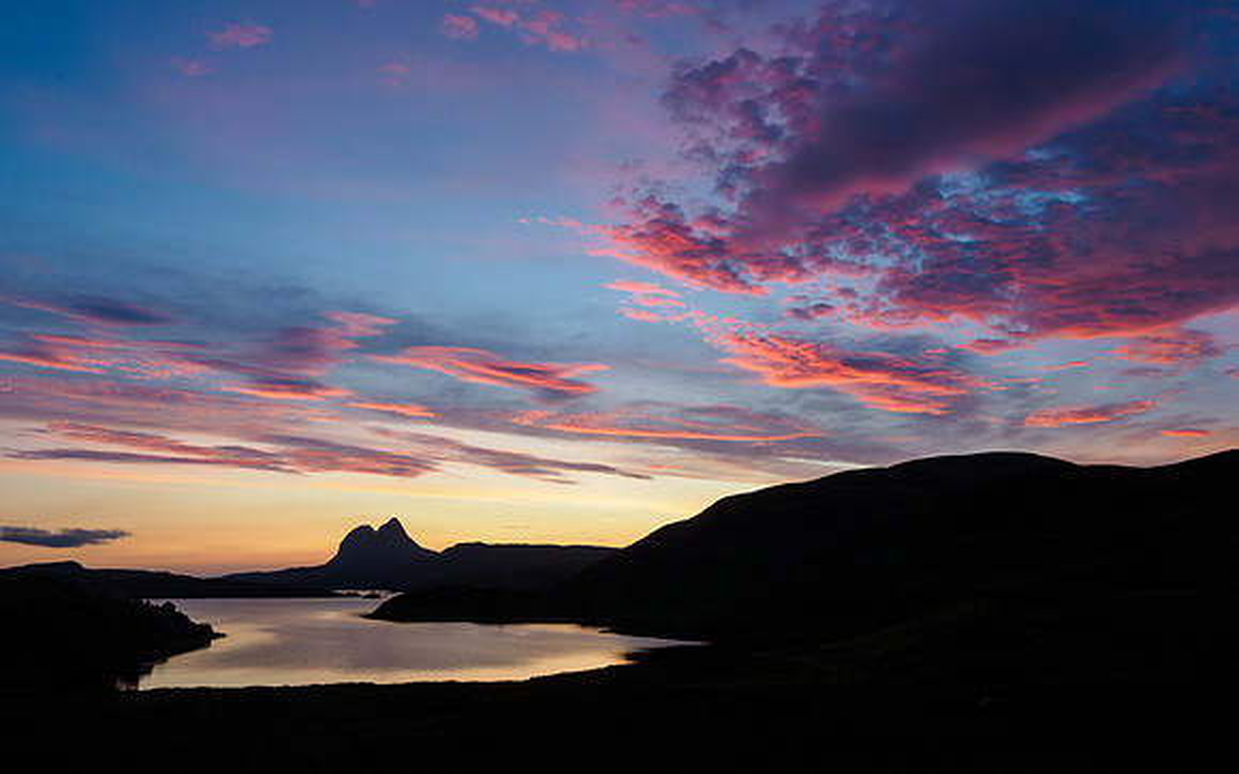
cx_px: 640
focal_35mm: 26
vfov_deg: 46.7
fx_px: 887
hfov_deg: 69.8
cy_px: 294
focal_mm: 12
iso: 200
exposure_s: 1/40
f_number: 7.1
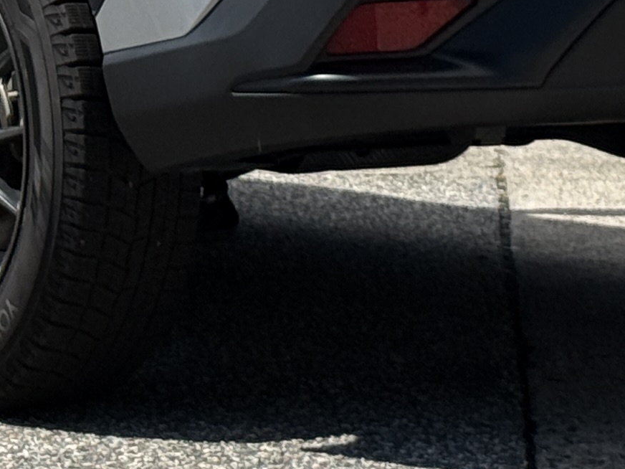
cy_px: -285
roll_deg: +0.5
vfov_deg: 6.6
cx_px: 194
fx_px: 4008
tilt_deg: +0.9
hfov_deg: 8.9
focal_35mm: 222
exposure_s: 1/7874
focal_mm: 6.76
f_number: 1.78
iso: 80
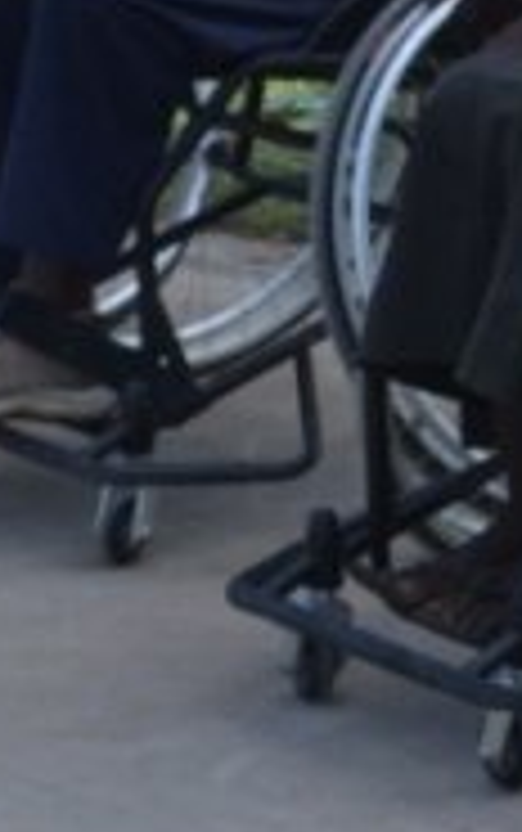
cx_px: 585
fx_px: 4224
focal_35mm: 186
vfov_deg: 10.8
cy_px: -456
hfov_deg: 7.0
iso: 100
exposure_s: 1/200
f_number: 7.1
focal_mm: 22
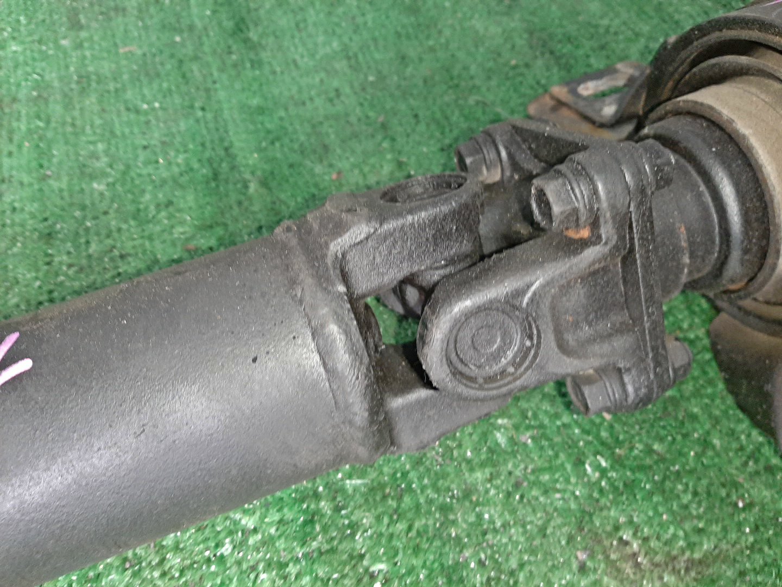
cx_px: 391
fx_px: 587
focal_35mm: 26
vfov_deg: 53.1
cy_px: 294
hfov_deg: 67.3
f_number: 1.7
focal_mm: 3.93
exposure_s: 1/50
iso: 219
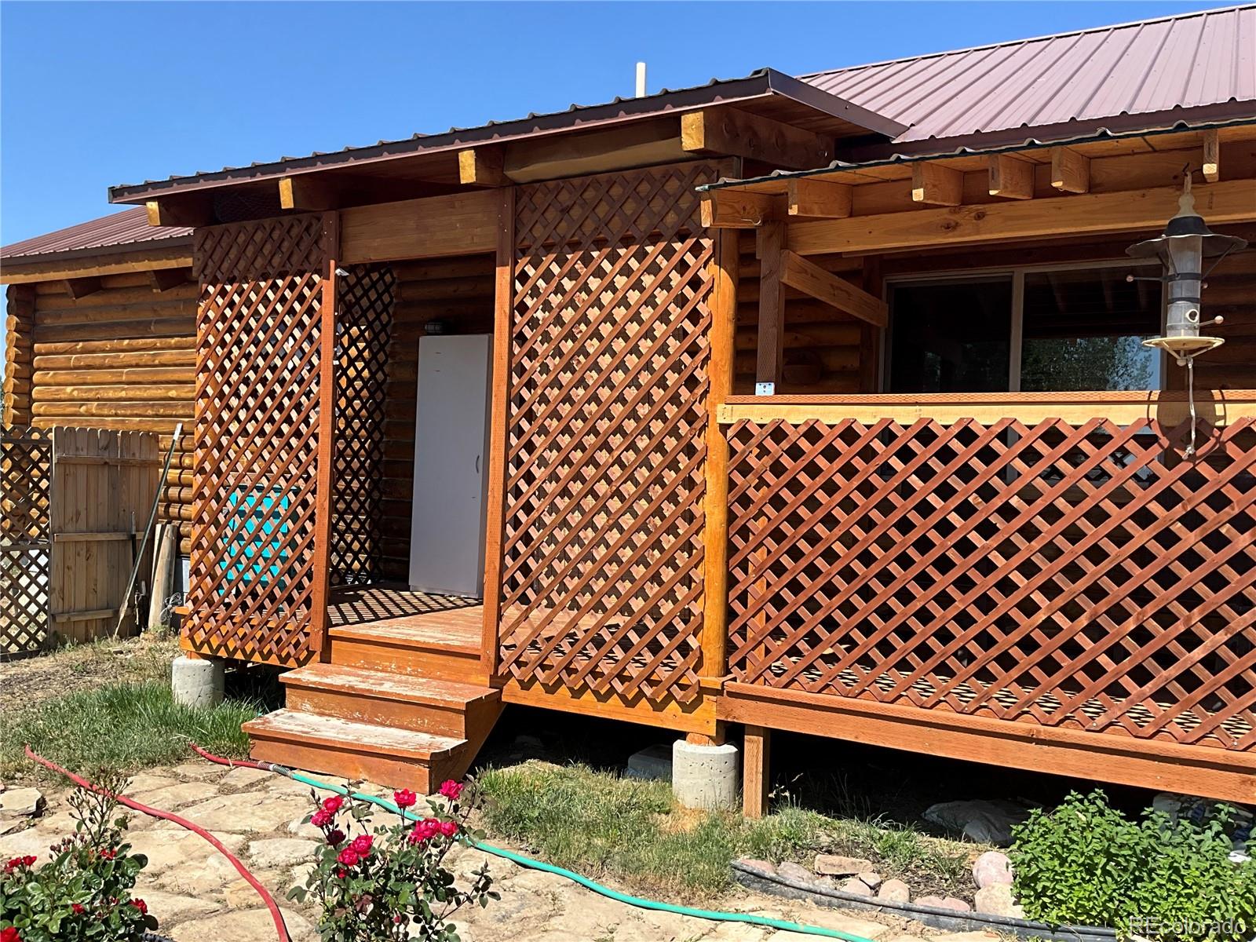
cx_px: 628
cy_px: 471
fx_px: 1052
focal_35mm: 29
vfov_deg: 48.2
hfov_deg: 61.7
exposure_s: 1/1250
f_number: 1.8
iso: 25
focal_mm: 3
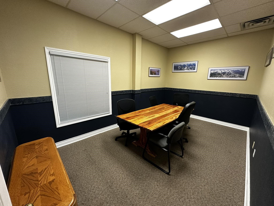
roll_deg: -1.9
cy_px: 103
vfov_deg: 85.7
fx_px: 111
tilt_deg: -11.2
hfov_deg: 102.1
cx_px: 137
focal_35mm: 14
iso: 160
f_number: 2.2
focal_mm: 2.22
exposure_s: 1/60
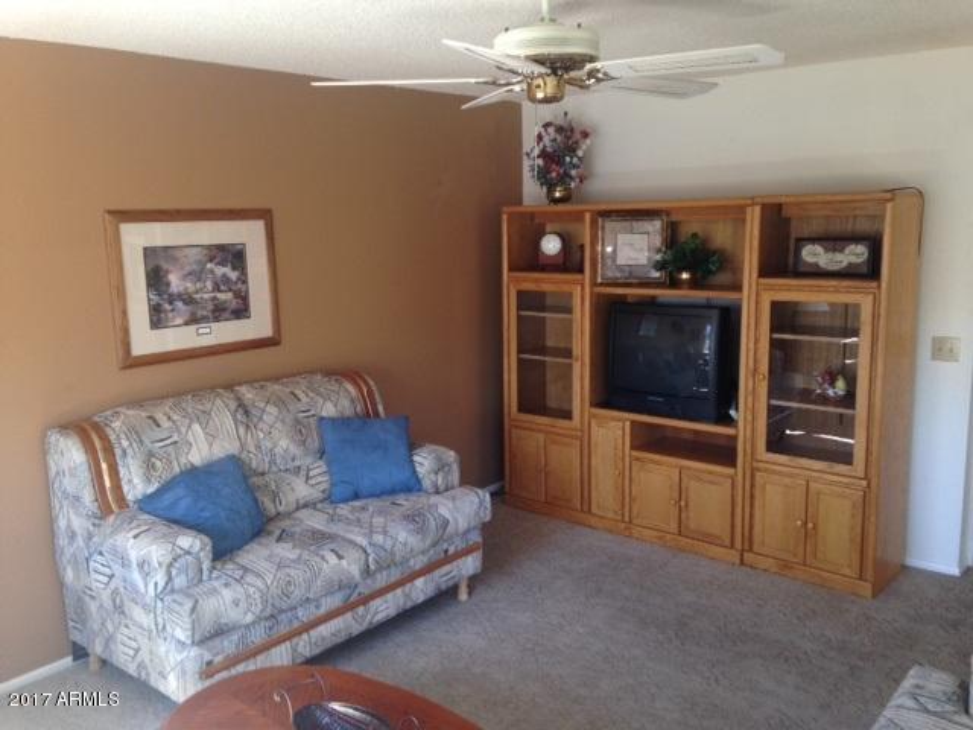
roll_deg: +1.5
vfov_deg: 42.9
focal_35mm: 33
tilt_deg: -10.2
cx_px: 486
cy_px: 365
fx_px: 928
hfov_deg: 55.4
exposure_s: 1/27
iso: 50
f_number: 2.4
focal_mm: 4.12
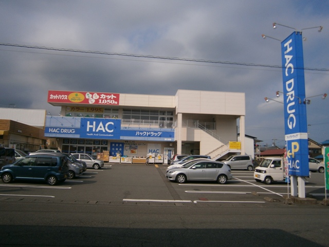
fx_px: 247
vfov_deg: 53.1
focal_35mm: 26
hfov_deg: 67.3
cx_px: 164
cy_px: 124
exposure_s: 1/400
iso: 80
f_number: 8
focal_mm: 4.7
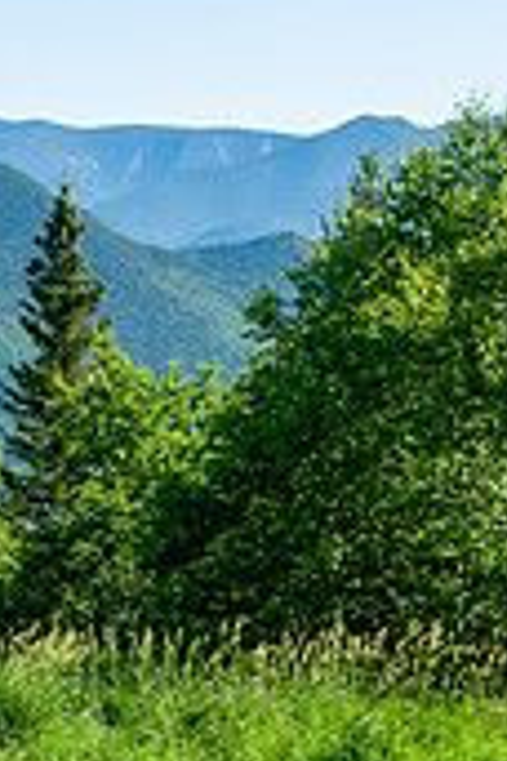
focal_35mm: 134
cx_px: 16
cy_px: 935
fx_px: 2831
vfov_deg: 14.8
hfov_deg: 10.2
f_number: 8
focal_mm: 34
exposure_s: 1/400
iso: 200
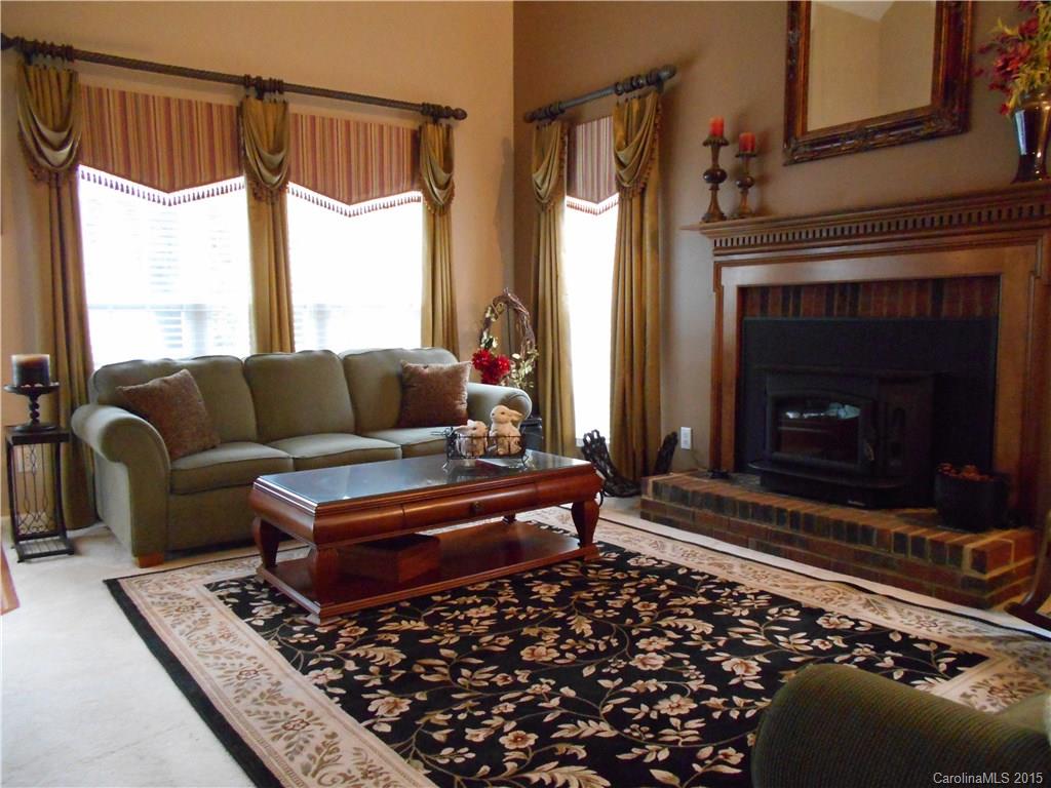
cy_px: 394
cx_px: 526
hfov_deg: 67.3
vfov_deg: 53.1
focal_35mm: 26
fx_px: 789
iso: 800
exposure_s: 1/15
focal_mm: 4.6
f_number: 3.2
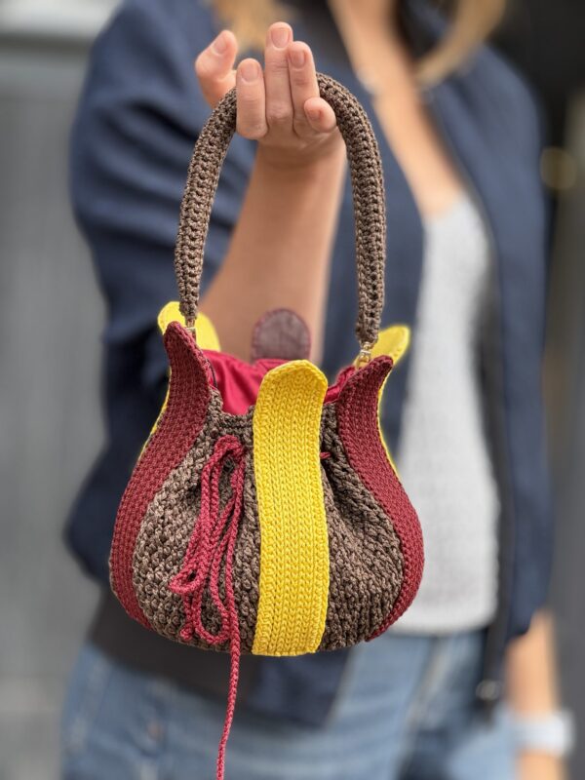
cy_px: 390
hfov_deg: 12.3
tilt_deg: -7.0
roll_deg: -5.0
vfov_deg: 16.4
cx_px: 292
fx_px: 2704
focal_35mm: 120
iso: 50
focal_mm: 15.66
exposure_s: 1/163
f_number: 2.8
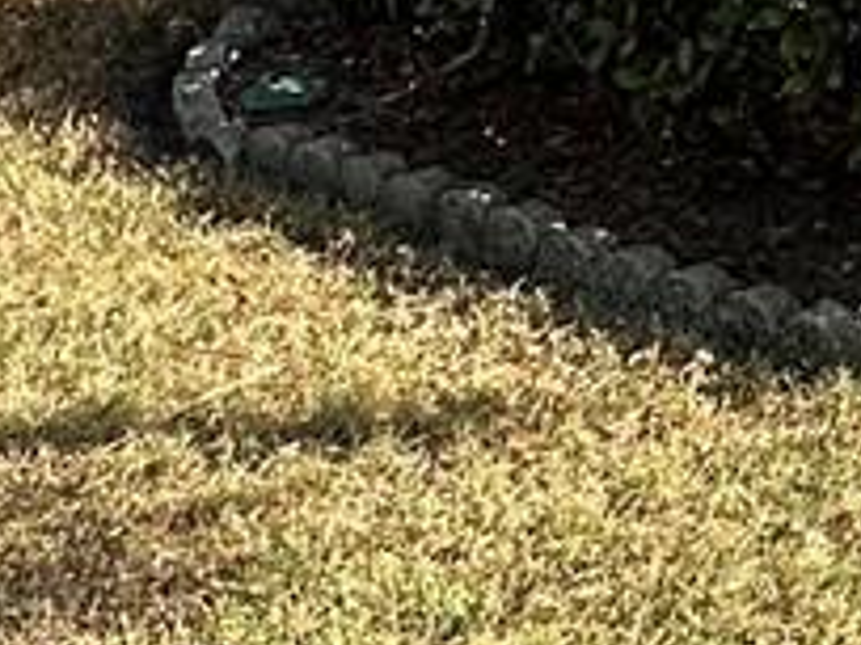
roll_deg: -0.2
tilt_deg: -3.6
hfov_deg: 16.0
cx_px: 1389
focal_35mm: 110
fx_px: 2736
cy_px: -750
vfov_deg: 11.7
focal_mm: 2.22
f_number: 2.2
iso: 40
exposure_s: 1/575
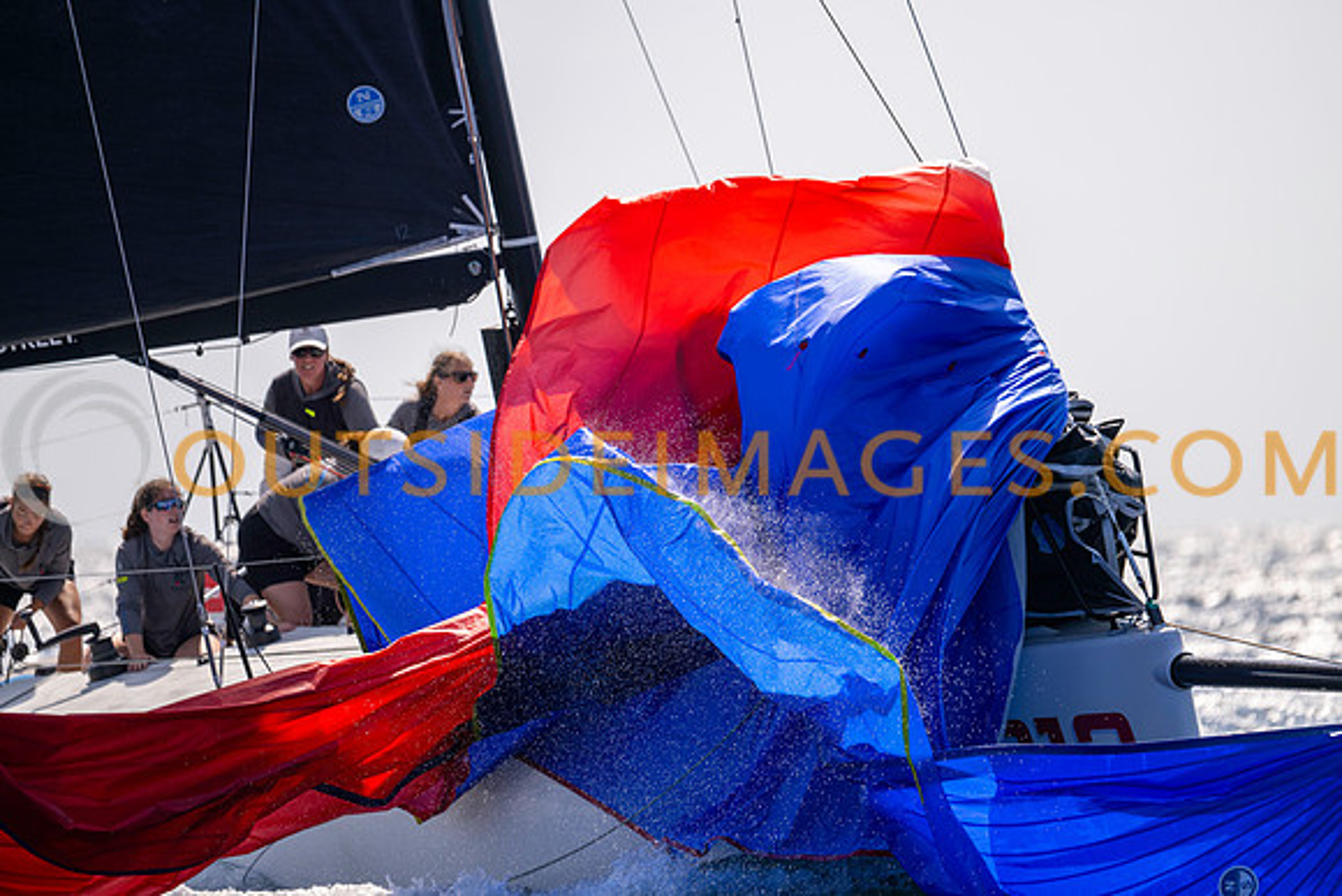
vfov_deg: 3.4
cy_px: 448
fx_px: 14914
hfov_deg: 5.2
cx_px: 671
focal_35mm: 400
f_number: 5
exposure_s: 1/1600
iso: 200
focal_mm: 400
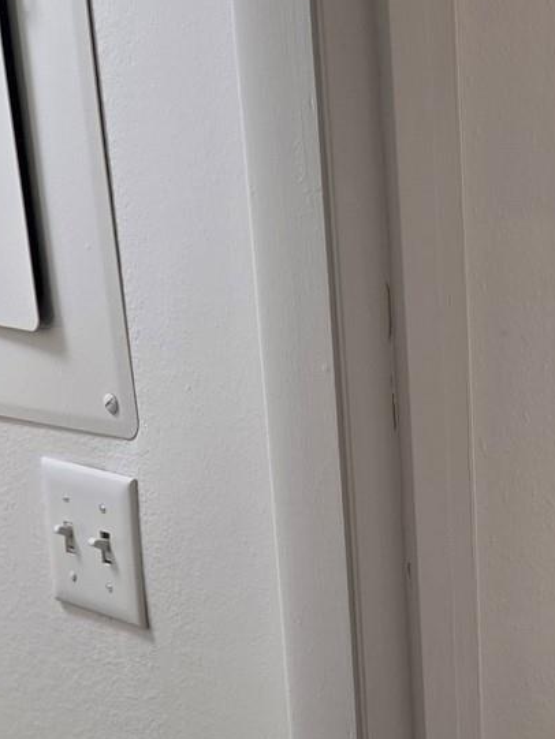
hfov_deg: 20.9
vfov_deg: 28.2
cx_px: 554
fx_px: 1453
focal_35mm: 68
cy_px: 535
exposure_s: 1/120
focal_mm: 5.4
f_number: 1.8
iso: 125
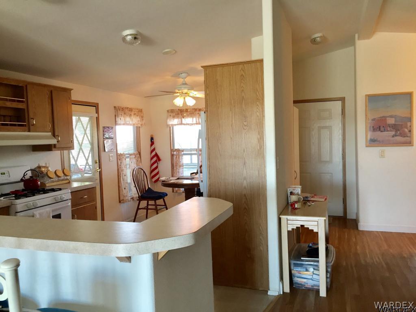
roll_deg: +1.7
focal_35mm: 29
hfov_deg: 61.7
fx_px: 349
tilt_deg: -2.9
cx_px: 208
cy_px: 156
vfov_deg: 48.2
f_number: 2.2
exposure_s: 1/30
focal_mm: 4.15
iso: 64
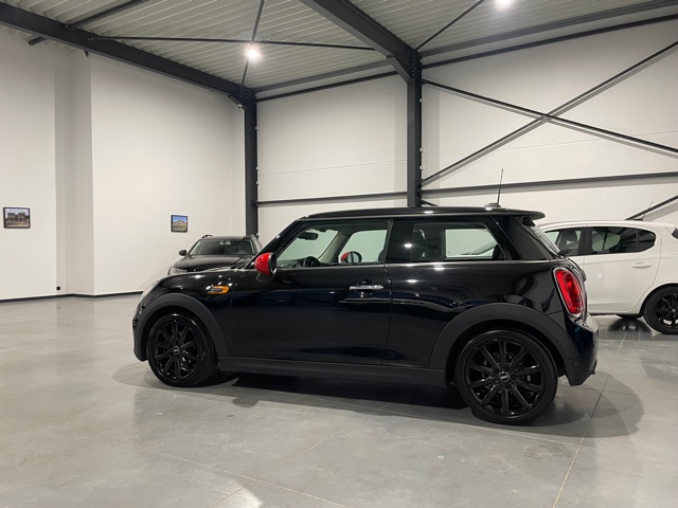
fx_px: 509
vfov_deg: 53.1
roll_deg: +0.6
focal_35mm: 26
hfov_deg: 67.3
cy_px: 254
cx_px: 339
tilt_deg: -1.1
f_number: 1.6
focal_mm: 4.2
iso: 100
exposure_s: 1/50
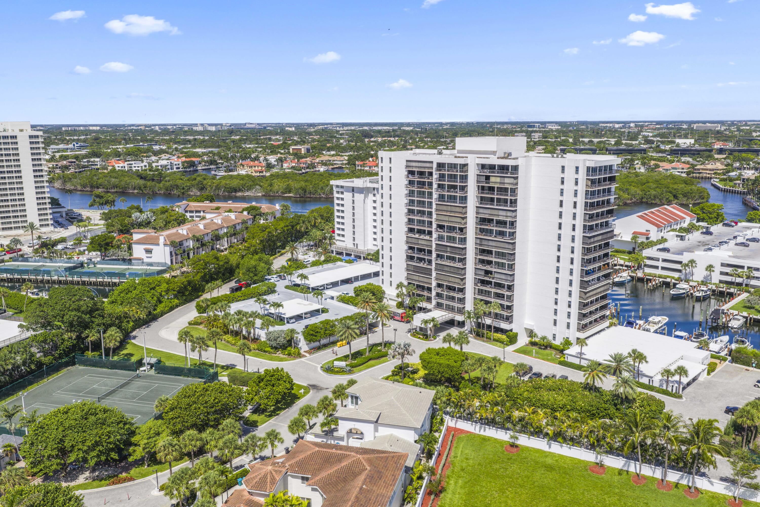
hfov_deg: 65.5
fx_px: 591
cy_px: 254
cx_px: 380
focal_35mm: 28
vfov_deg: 46.4
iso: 100
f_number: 2.8
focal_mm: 14.45
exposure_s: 1/1250
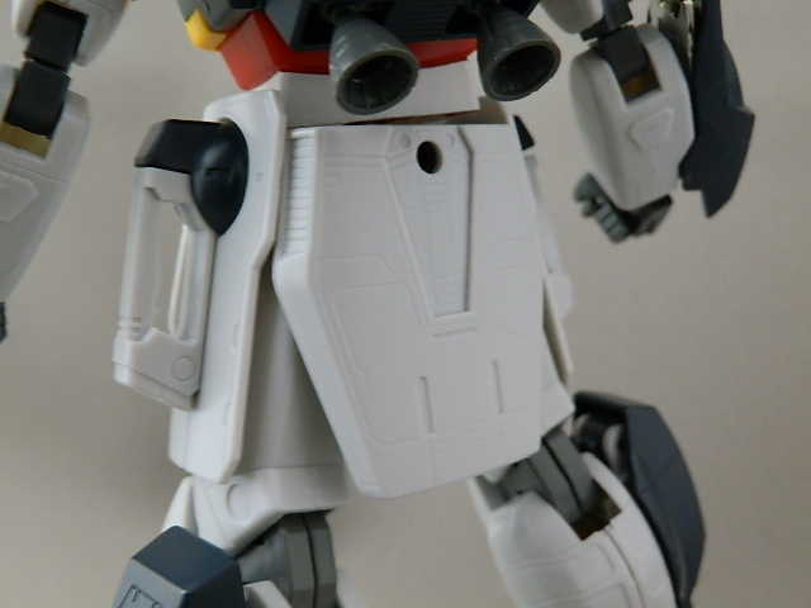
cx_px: 406
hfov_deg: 54.0
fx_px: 797
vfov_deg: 41.8
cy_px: 304
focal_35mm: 34
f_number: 3.5
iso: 200
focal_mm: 6.17
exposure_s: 1/8
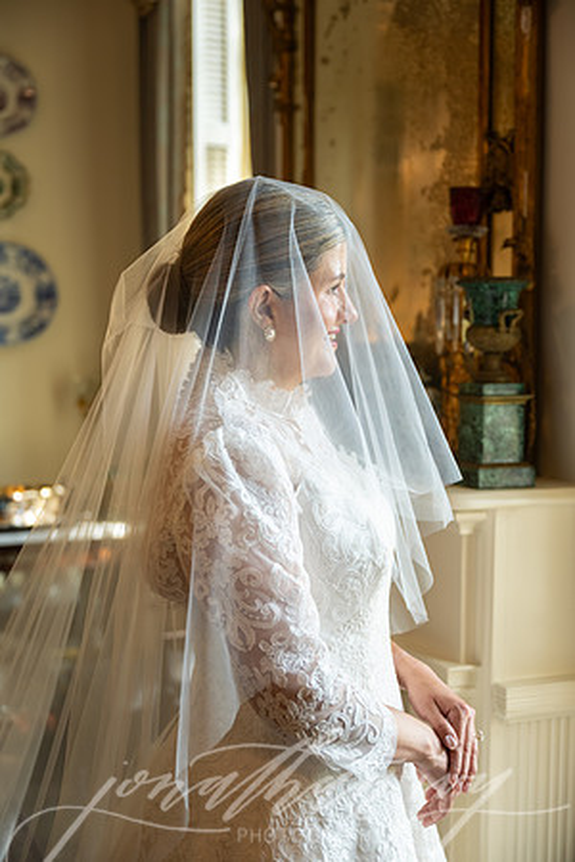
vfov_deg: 39.6
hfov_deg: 27.0
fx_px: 1198
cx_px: 288
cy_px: 431
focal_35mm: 50
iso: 500
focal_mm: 50
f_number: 2.8
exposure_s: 1/125
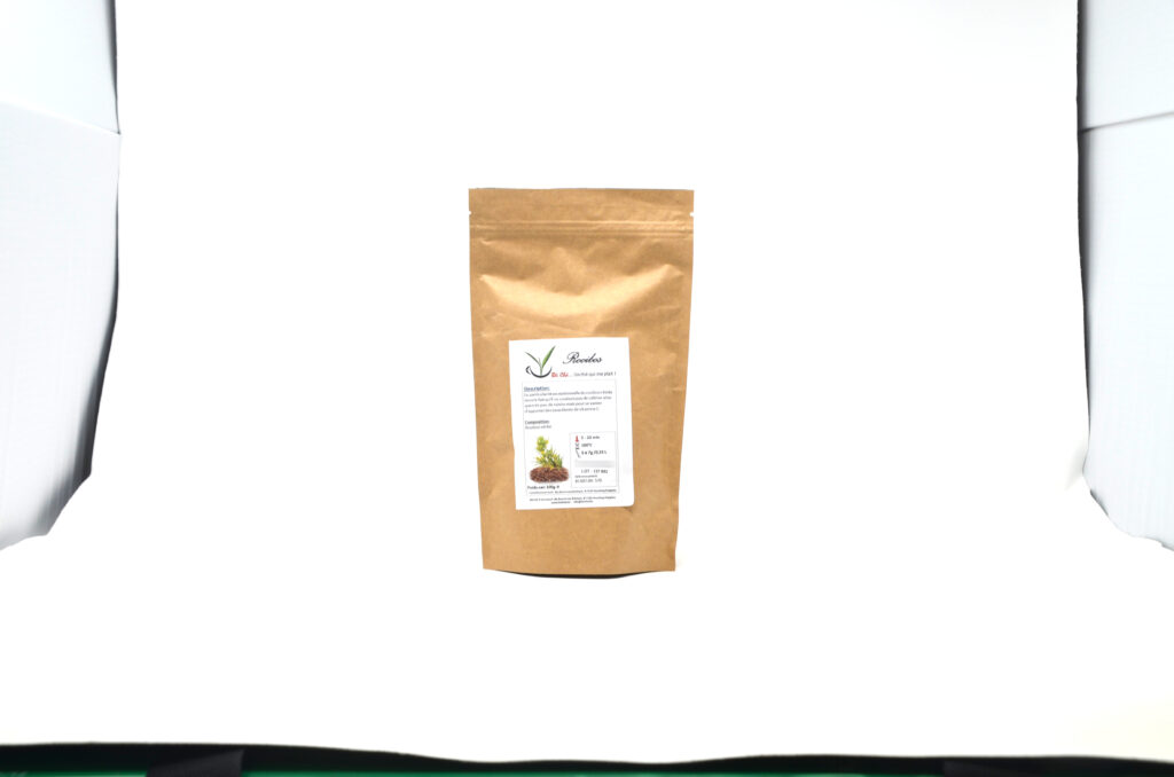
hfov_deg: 43.7
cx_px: 587
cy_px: 388
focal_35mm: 45
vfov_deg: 29.7
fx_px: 1464
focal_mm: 30
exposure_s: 1/40
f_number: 7.1
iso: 100
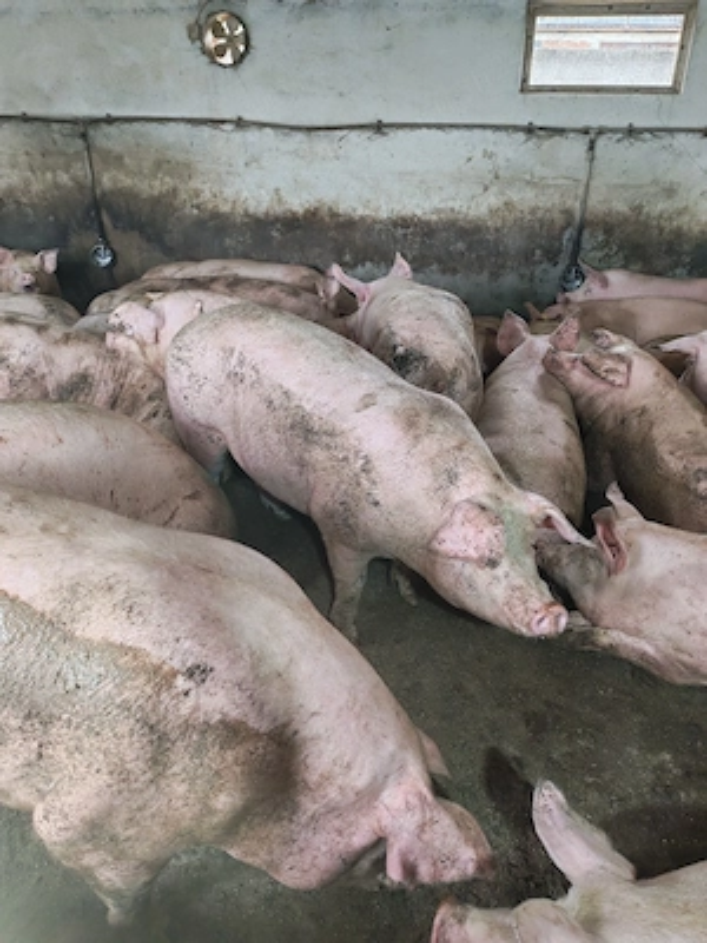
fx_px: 735
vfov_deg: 65.3
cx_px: 354
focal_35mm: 27
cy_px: 472
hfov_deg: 51.4
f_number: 1.9
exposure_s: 1/100
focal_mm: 6.12
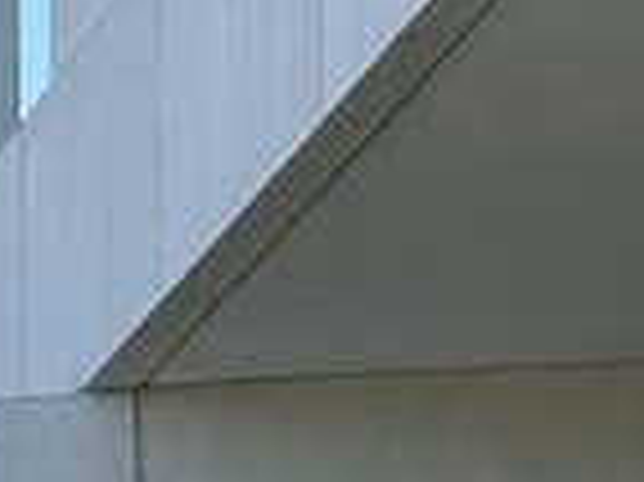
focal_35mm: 856
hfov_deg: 2.3
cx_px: 644
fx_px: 15912
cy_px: 1714
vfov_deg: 1.7
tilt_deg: +3.0
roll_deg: +0.0
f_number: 2.8
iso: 50
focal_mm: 15.66
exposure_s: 1/453
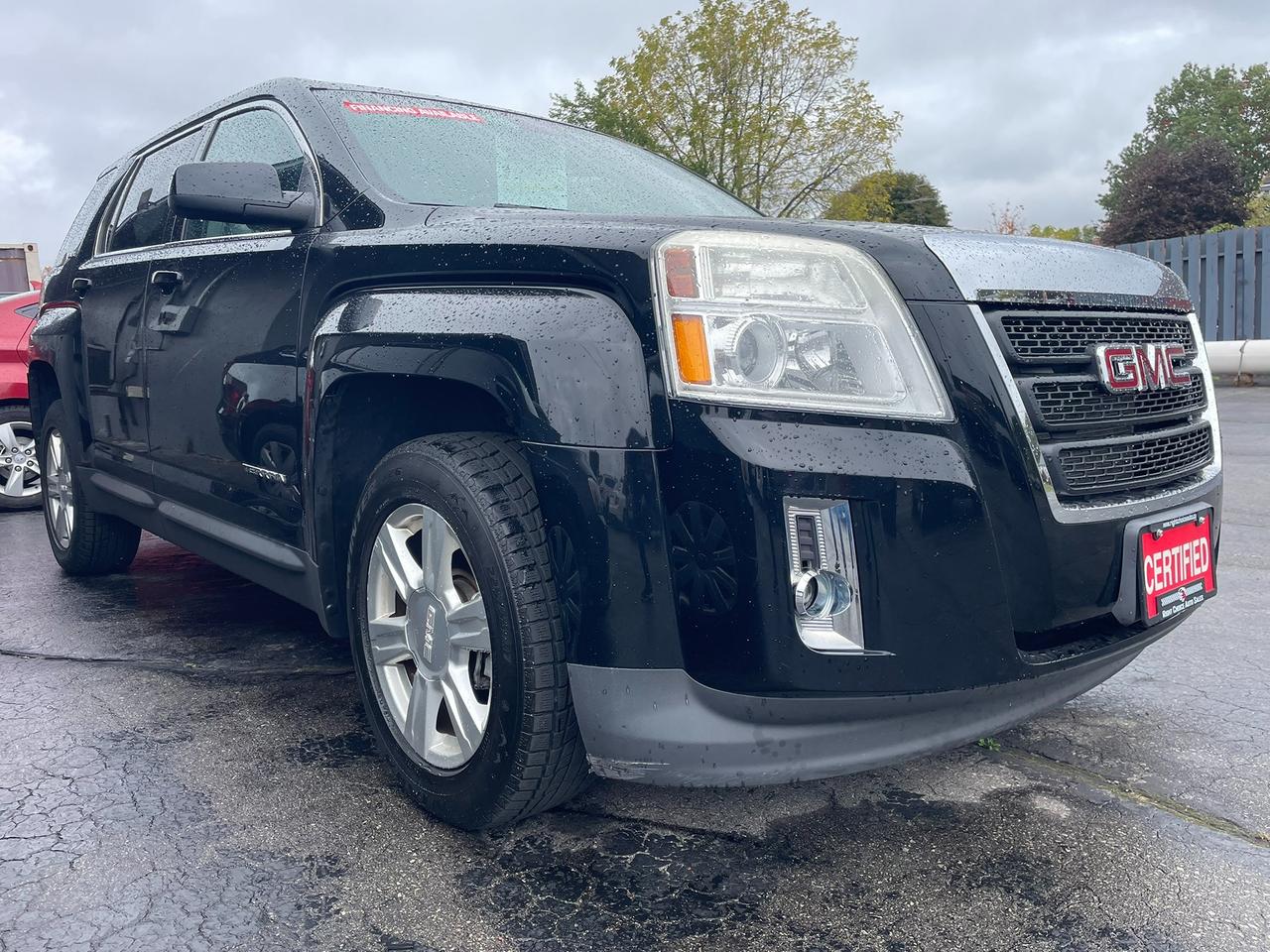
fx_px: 954
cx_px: 635
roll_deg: +4.9
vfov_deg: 53.1
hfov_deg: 67.3
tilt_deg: -7.5
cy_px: 476
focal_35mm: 26
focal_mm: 4.2
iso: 32
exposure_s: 1/711
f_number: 1.6
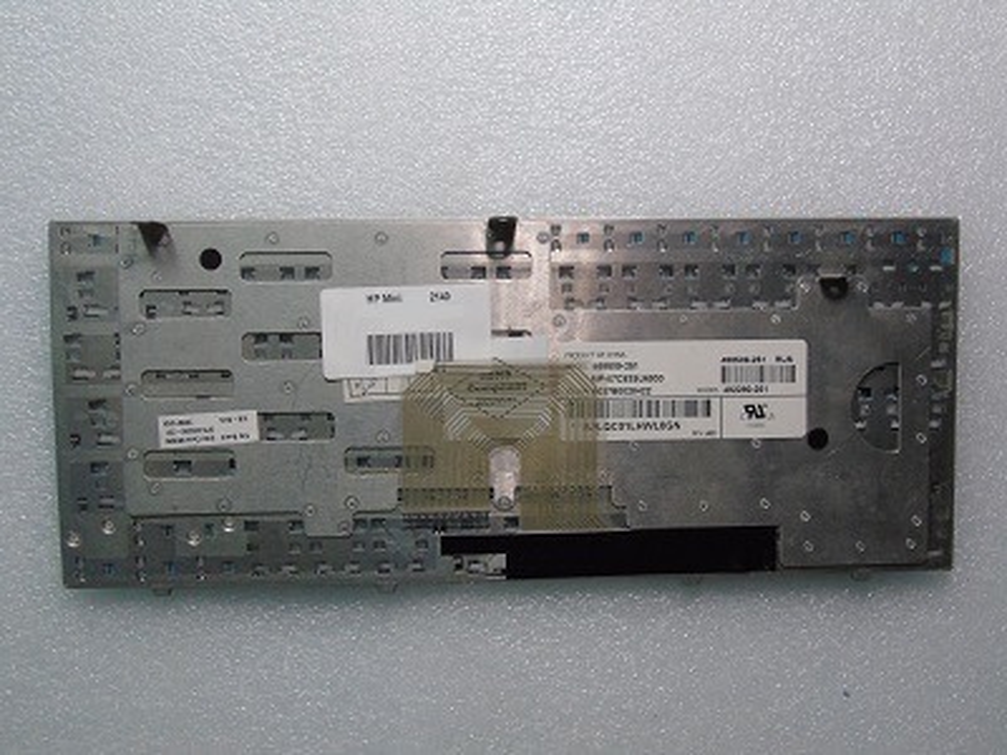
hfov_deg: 54.0
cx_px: 504
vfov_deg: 41.8
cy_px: 378
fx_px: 989
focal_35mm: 34
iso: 400
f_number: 6.6
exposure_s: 1/40
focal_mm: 6.1
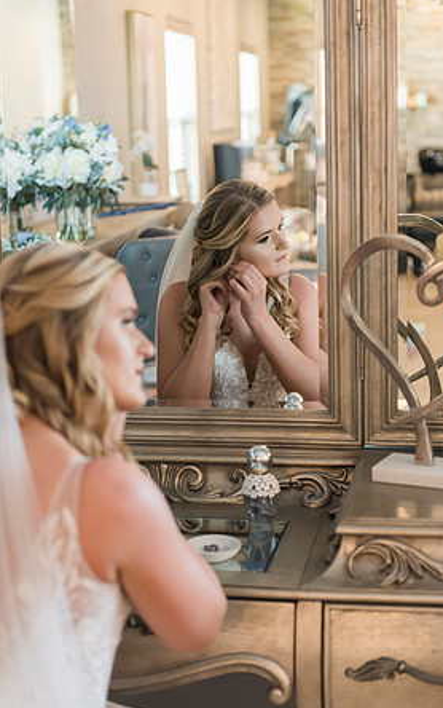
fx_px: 1235
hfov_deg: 20.3
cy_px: 356
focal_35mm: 64
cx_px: 237
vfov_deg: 32.0
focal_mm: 62
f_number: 2.8
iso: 1000
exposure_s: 1/100
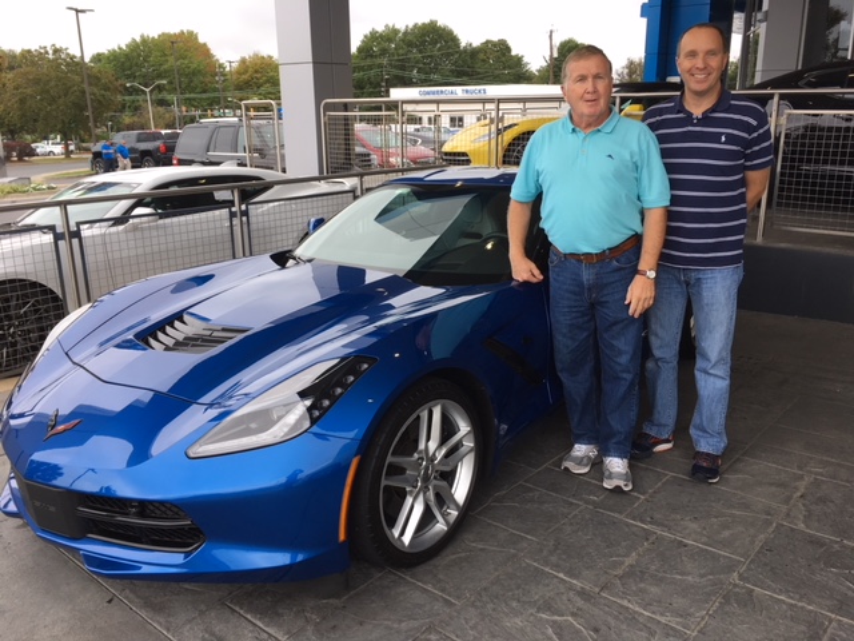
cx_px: 427
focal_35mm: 29
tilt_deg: -15.5
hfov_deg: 61.7
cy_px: 320
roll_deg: +0.6
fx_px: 715
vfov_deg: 48.2
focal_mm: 4.15
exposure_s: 1/192
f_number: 2.2
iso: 25
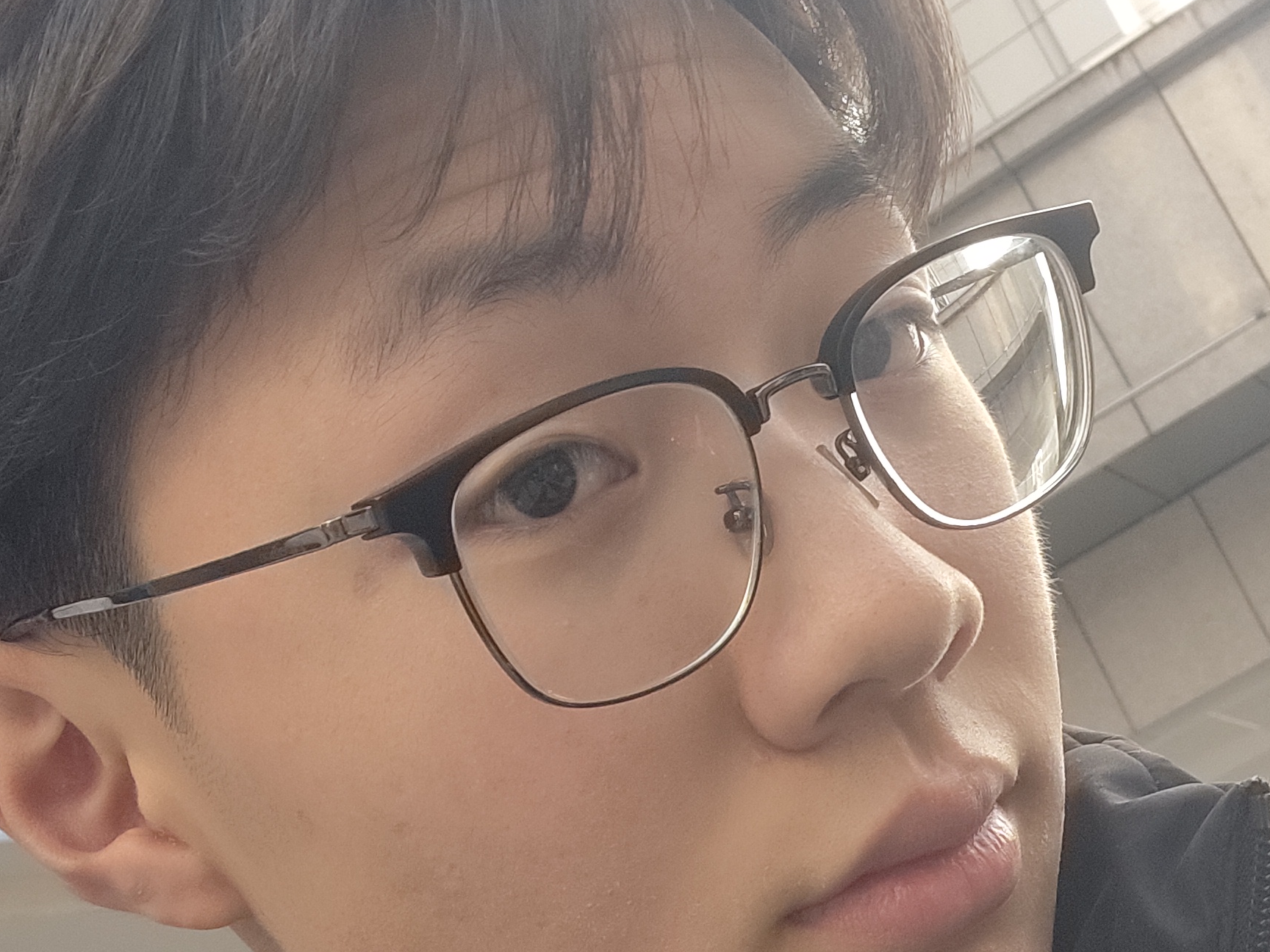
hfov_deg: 27.0
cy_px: 671
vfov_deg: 20.3
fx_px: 2642
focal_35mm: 72
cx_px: 614
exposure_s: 1/100
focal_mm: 3.74
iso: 85
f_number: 16
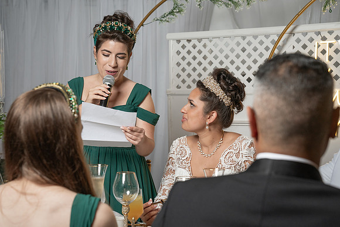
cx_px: 155
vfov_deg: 20.2
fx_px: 636
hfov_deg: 29.9
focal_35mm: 67
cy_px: 133
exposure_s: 1/200
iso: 500
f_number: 4
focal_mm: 51
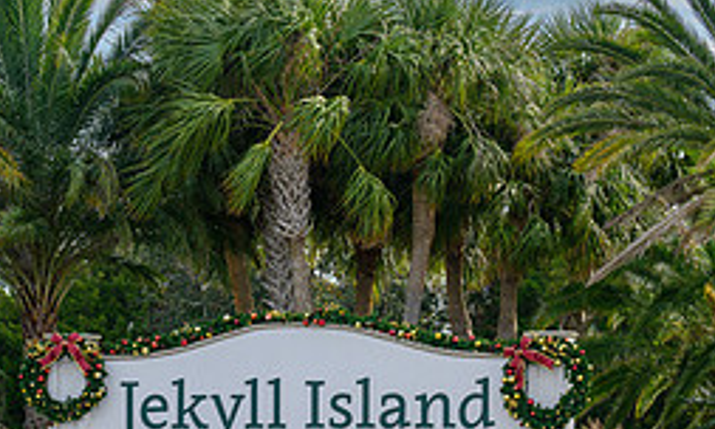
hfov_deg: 9.4
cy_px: 346
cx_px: 298
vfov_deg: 5.7
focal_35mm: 225
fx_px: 4337
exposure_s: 1/200
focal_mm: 92
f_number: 5.6
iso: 64
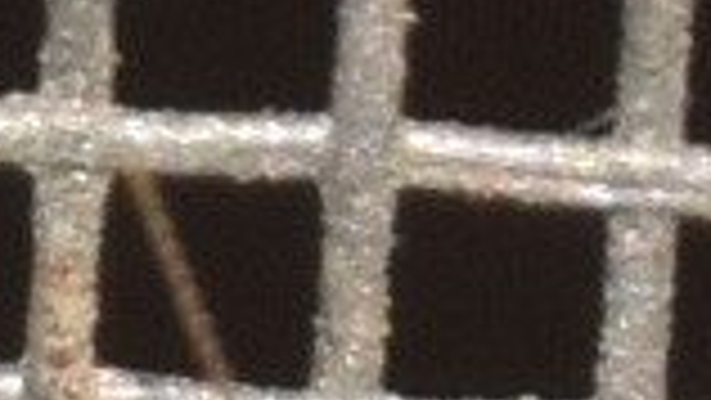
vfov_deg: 0.9
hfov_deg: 1.6
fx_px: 25158
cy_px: 1366
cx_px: 574
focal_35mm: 1334
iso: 100
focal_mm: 140
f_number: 13
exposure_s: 1/160
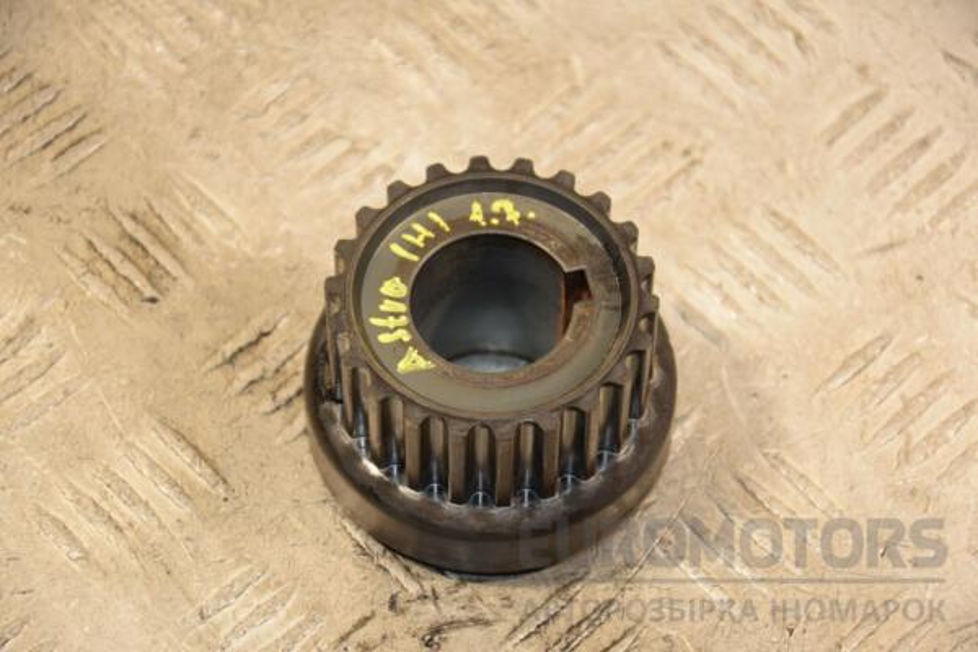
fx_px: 3667
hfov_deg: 15.2
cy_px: 326
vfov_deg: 10.2
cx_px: 489
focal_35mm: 135
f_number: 5.6
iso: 800
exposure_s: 1/200
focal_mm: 90
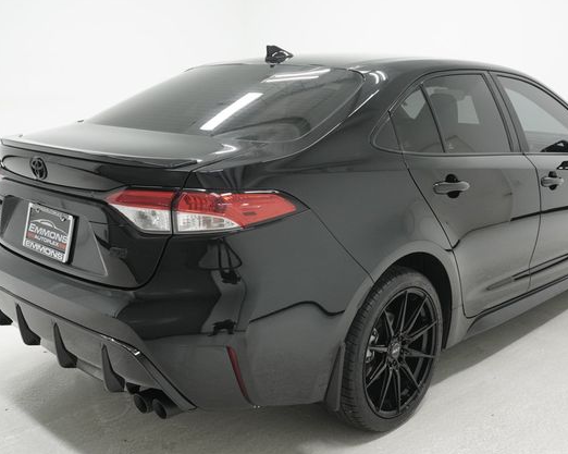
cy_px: 228
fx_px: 638
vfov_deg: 39.1
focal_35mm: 38
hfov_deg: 47.9
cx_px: 310
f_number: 5.6
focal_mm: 22
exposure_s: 1/200
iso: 1250
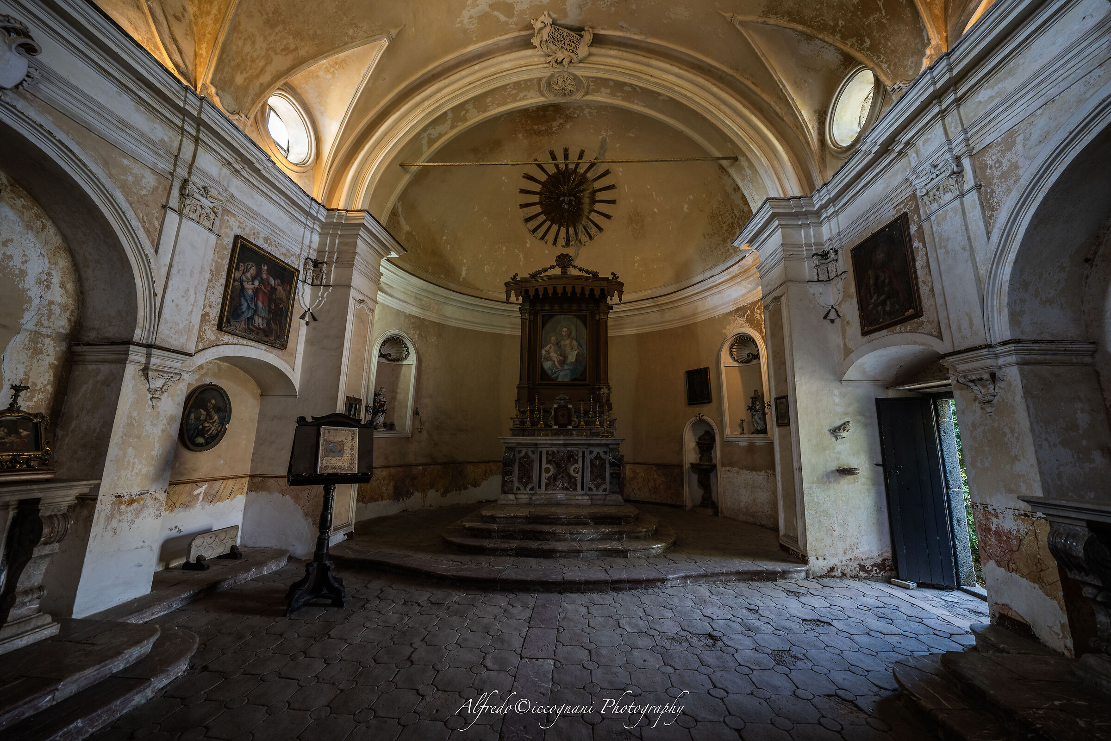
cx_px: 556
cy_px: 370
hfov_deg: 112.6
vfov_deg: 90.0
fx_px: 370
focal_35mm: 12
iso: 400
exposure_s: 1/40
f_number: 2.8
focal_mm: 12
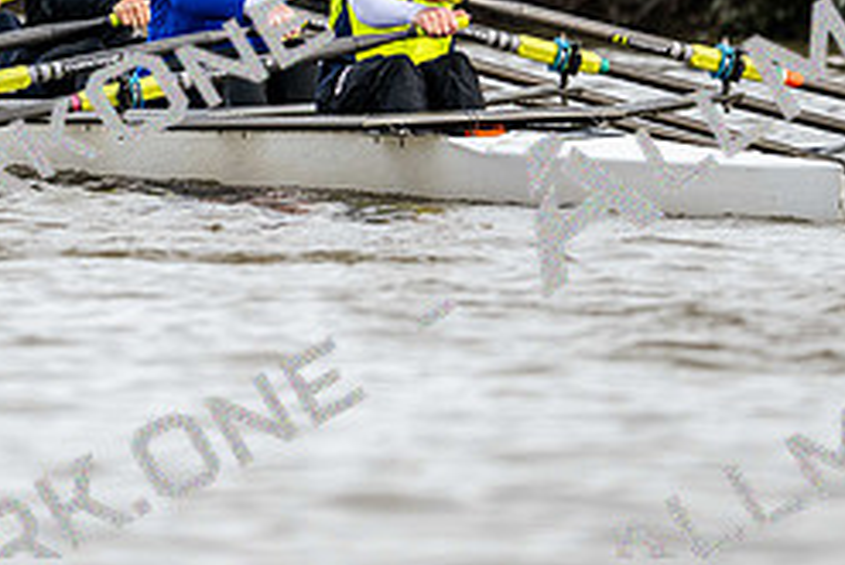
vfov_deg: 1.5
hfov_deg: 2.2
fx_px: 22029
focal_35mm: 938
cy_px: -29
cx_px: 233
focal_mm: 400
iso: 1400
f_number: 4.5
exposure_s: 1/1600
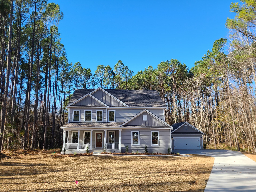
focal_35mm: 26
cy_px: 96
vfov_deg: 53.1
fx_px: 192
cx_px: 128
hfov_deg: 67.3
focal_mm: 5.4
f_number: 1.8
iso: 40
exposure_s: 1/840
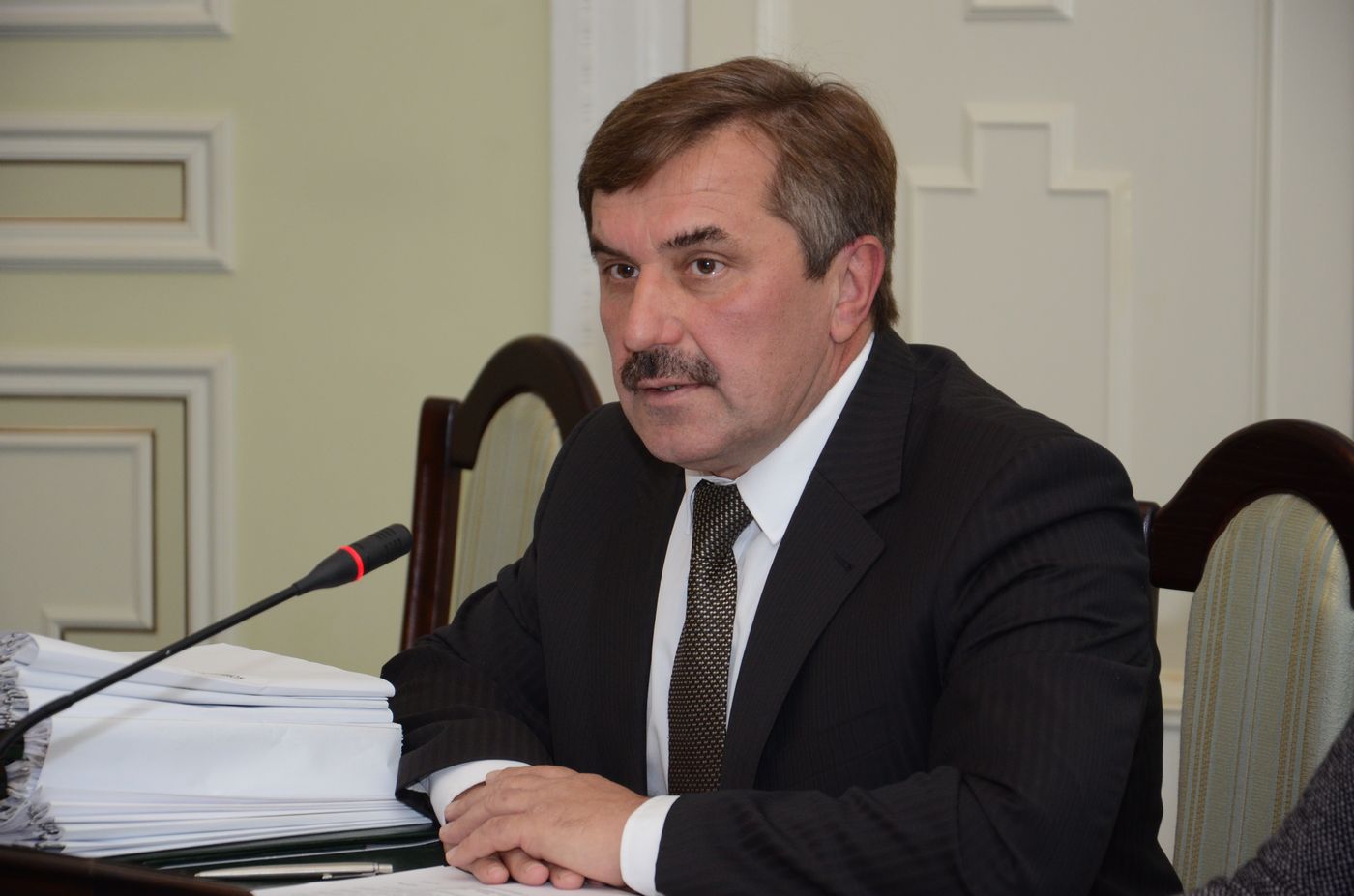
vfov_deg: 10.1
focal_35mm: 135
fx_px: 5067
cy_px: 448
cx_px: 677
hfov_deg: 15.2
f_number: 5.6
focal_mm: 90
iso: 800
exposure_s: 1/200
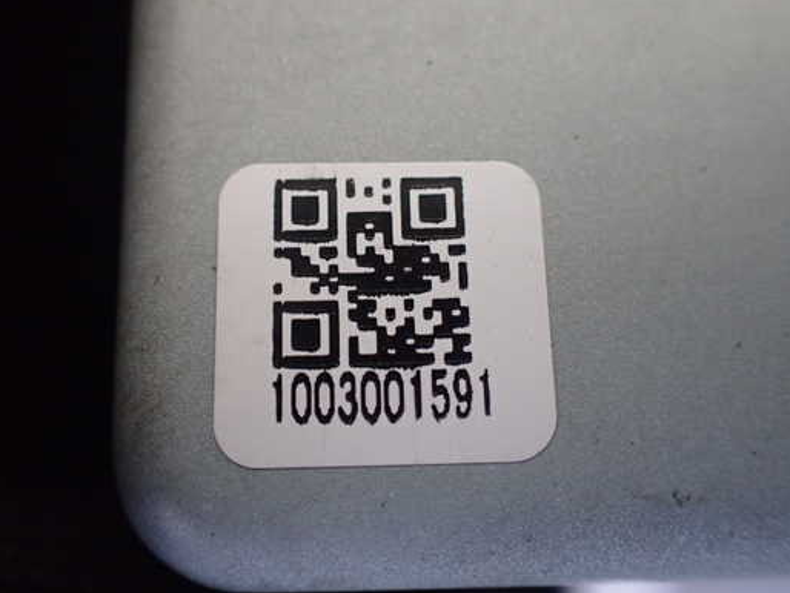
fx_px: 799
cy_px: 293
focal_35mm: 35
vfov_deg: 40.7
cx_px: 381
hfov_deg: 52.6
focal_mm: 5.4
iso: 640
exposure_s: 1/125
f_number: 2.3
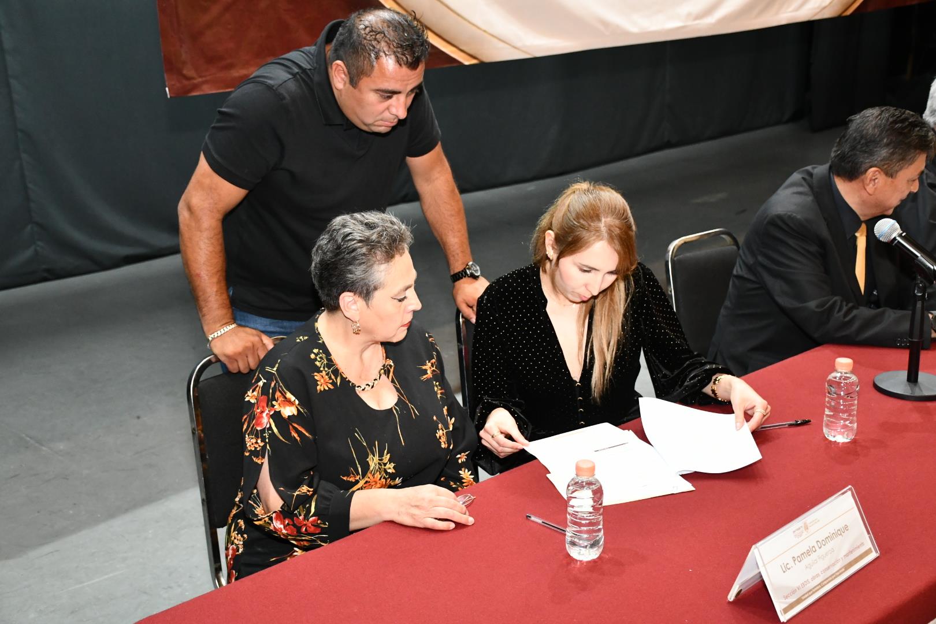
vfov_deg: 28.1
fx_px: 1248
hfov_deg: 41.1
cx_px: 468
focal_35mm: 48
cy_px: 312
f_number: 4
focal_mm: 32
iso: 2500
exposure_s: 1/60
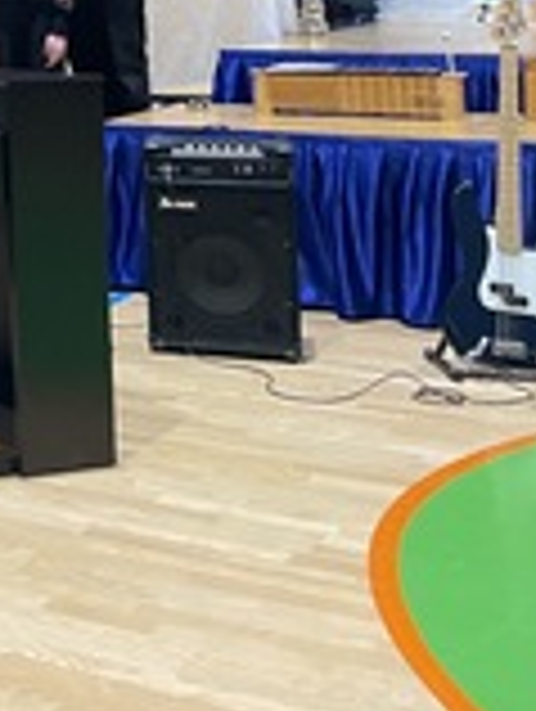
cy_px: -36
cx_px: -468
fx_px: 1524
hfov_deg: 16.3
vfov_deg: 24.8
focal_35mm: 74
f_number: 1.6
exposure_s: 1/60
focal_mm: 4.2
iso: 500
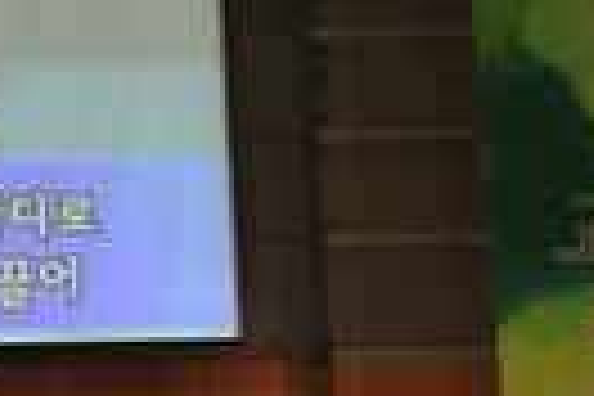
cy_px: 277
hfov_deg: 12.2
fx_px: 2706
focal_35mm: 164
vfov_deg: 8.4
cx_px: -171
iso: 2500
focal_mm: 48
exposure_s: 1/100
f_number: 7.1
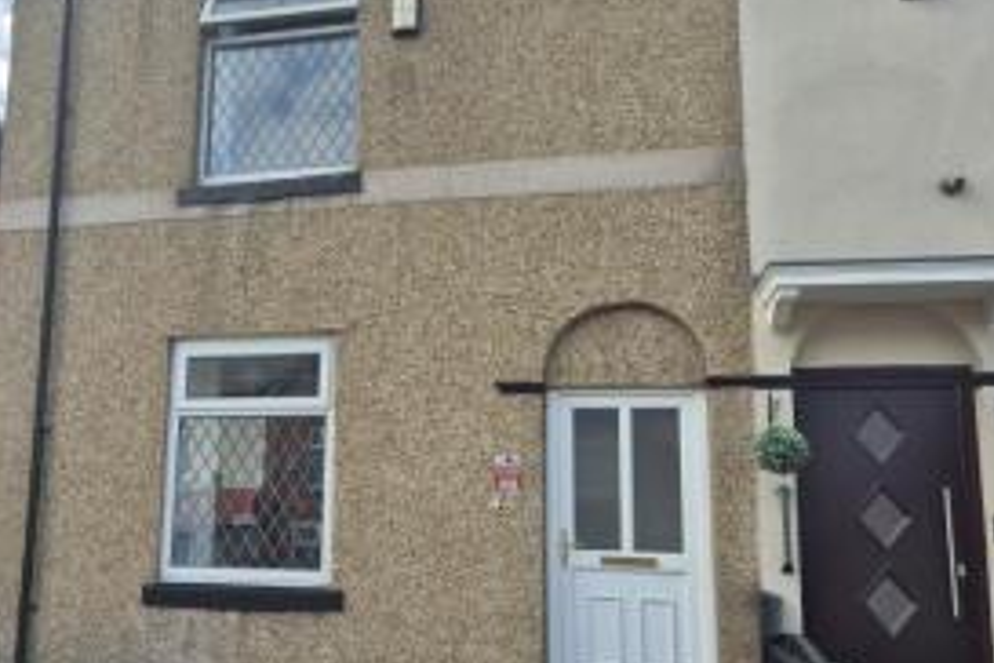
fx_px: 1022
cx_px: 326
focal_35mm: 37
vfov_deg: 35.9
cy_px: 377
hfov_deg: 50.9
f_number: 1.8
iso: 25
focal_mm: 5.4
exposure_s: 1/2144
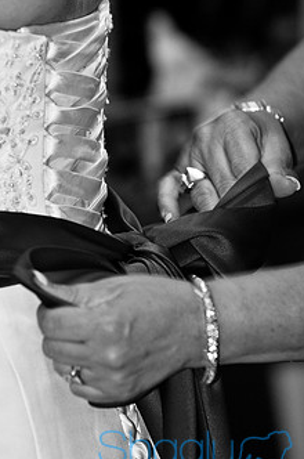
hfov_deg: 3.6
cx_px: 110
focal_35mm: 377
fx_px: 4791
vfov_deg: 5.5
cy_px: 206
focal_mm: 185
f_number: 4
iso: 400
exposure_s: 1/60
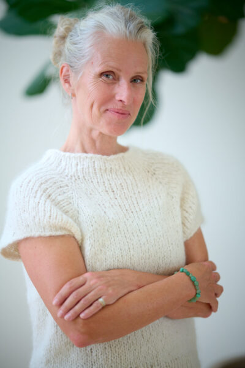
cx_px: 122
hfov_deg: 13.0
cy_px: 184
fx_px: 1072
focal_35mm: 105
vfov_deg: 19.5
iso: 125
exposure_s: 1/250
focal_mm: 105
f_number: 1.4
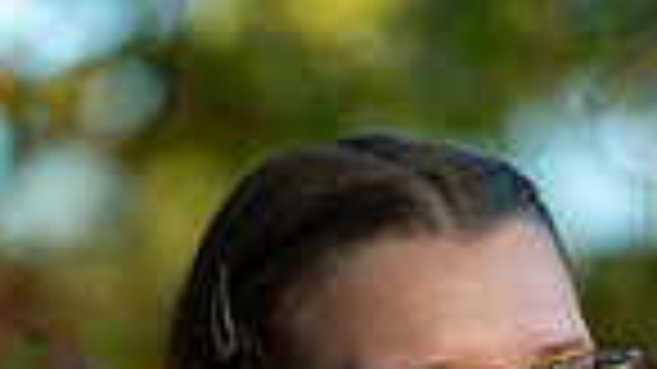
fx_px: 4772
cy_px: 972
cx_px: 508
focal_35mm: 274
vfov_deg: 4.3
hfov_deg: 7.9
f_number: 1.2
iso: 160
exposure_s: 1/640
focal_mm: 85
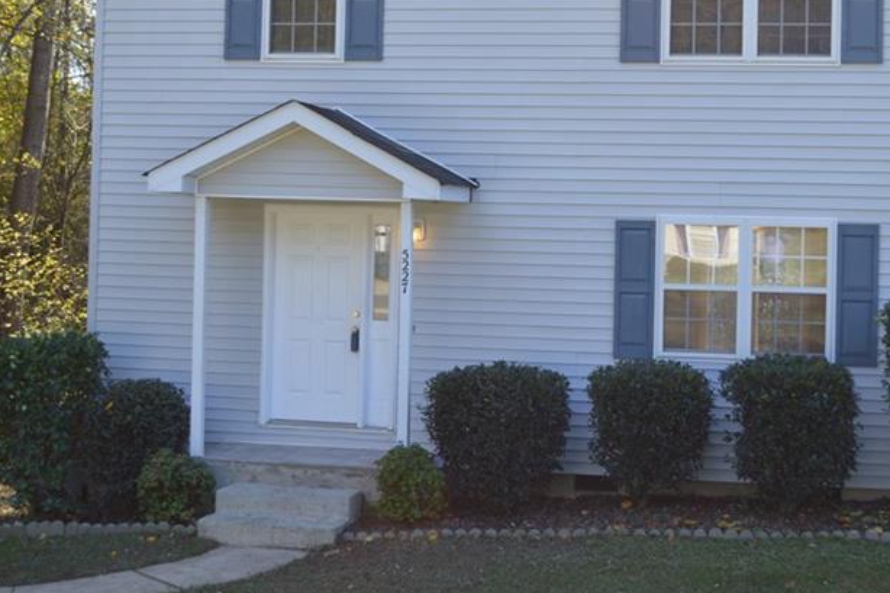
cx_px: 552
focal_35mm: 55
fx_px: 1359
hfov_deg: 36.1
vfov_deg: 24.5
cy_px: 209
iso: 100
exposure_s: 1/160
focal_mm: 22
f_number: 4
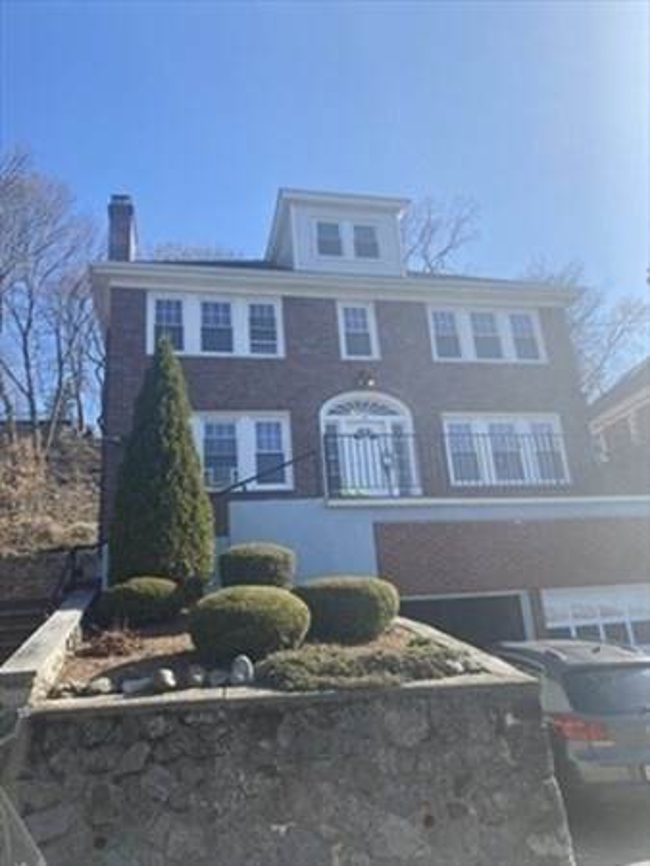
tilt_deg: +20.5
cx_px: 325
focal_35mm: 26
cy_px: 433
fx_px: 650
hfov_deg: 53.1
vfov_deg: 67.3
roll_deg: +4.0
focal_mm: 4.25
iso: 32
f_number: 1.8
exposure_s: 1/1927
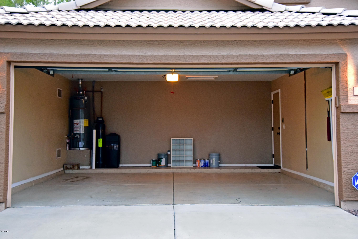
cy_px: 120
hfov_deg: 43.6
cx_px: 179
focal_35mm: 45
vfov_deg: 29.9
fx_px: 448
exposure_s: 1/20
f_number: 8
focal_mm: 45
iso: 4000
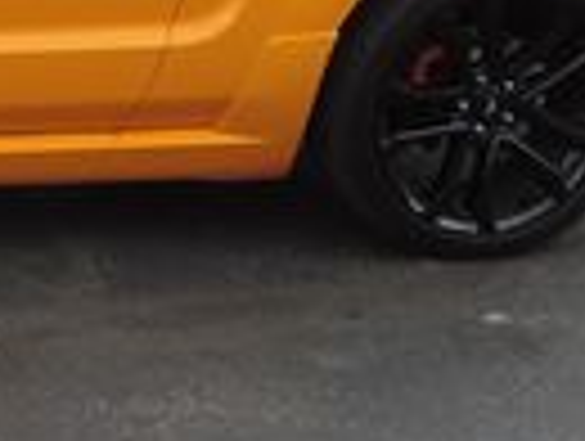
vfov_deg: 12.4
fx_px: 1998
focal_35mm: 118
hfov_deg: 16.1
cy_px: -4
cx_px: -99
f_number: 3
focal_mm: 4.3
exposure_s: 1/400
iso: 80
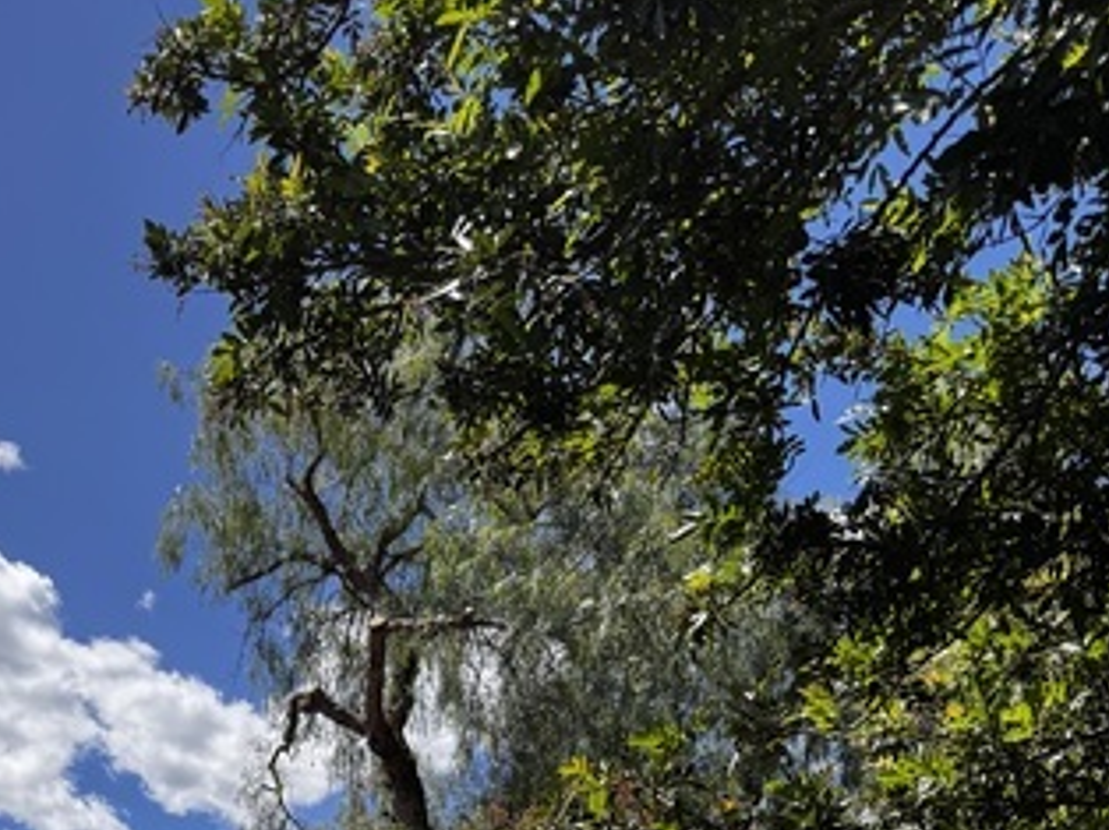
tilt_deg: +7.4
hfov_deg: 36.8
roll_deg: -1.1
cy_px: 1054
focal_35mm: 51
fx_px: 1633
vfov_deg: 25.0
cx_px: 304
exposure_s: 1/3247
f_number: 1.78
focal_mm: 6.76
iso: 80
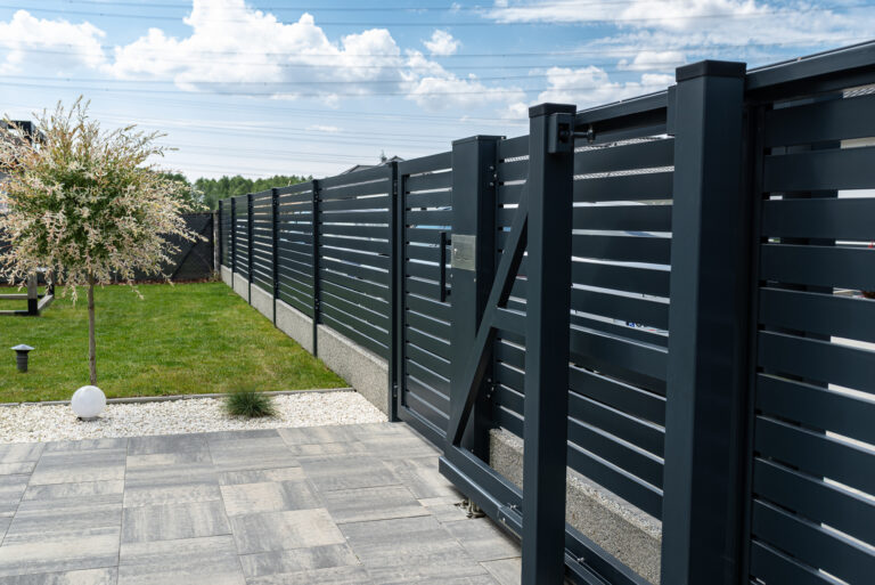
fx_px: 851
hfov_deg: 54.4
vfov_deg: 37.9
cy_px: 292
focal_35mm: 35
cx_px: 438
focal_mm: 35
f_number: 5.6
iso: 100
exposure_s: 1/100
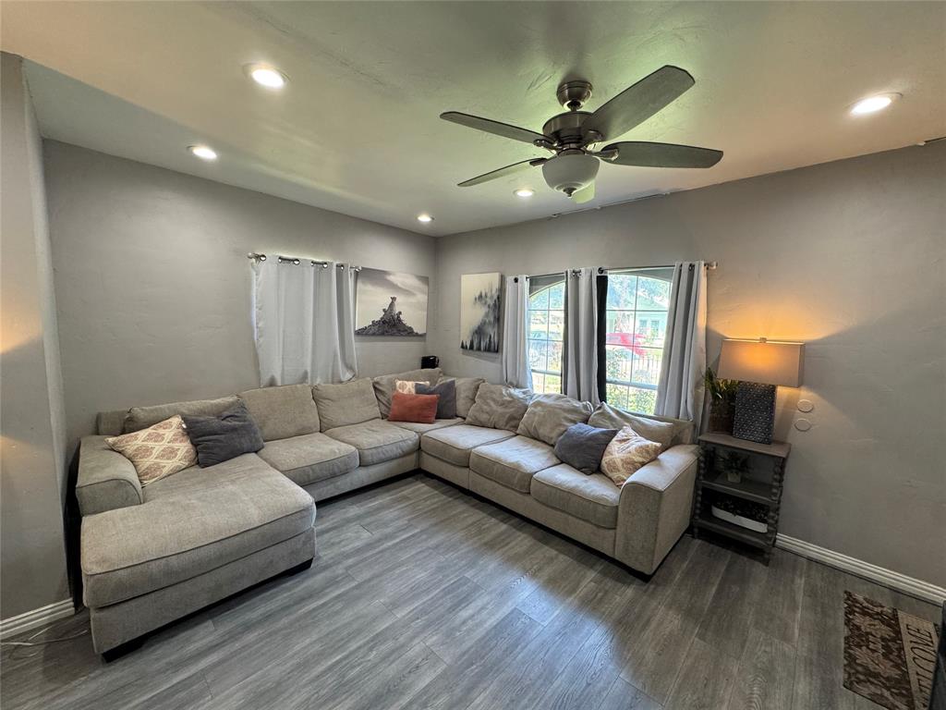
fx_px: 383
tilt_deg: -6.3
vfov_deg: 85.7
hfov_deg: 102.1
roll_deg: -2.5
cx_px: 473
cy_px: 355
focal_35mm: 14
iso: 250
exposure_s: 1/120
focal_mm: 2.22
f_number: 2.2
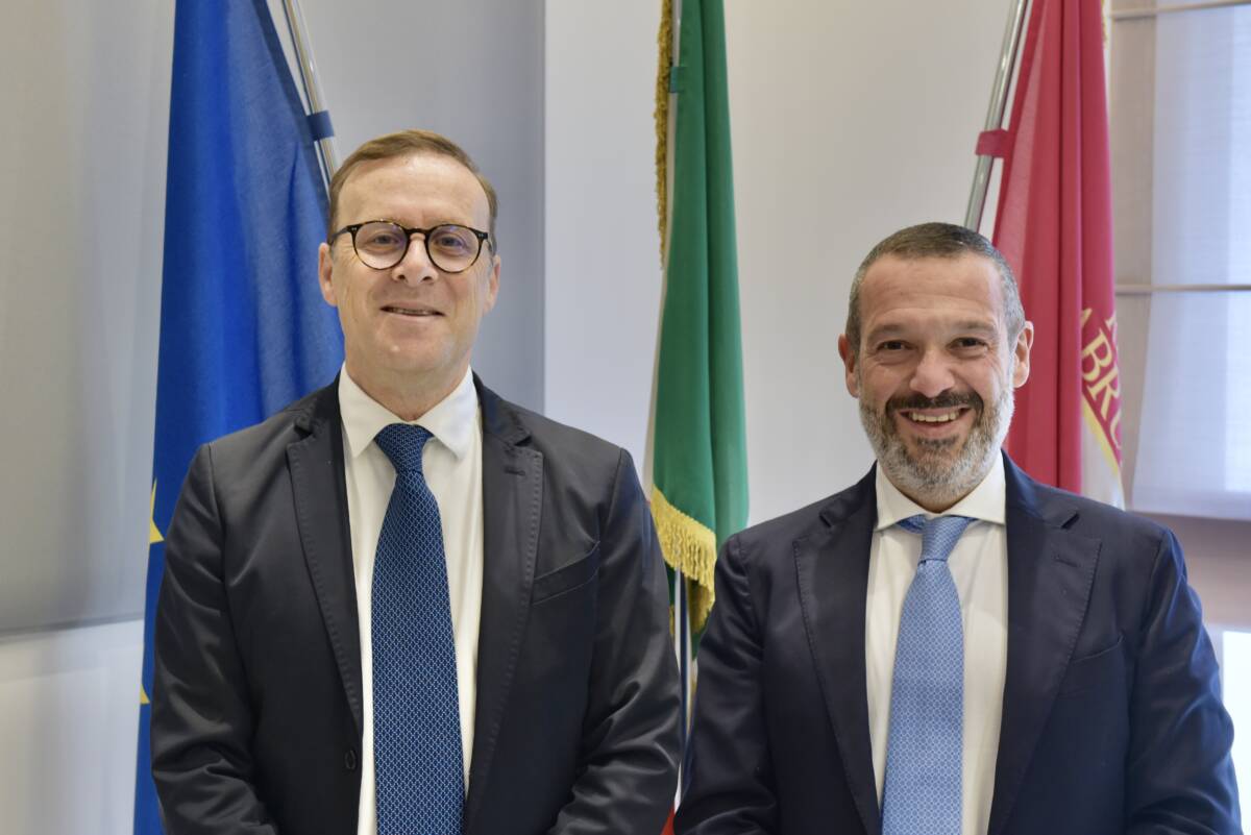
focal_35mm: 55
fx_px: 1912
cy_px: 418
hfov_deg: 36.2
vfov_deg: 24.6
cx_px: 626
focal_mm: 55
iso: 1250
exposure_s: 1/80
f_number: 4.5
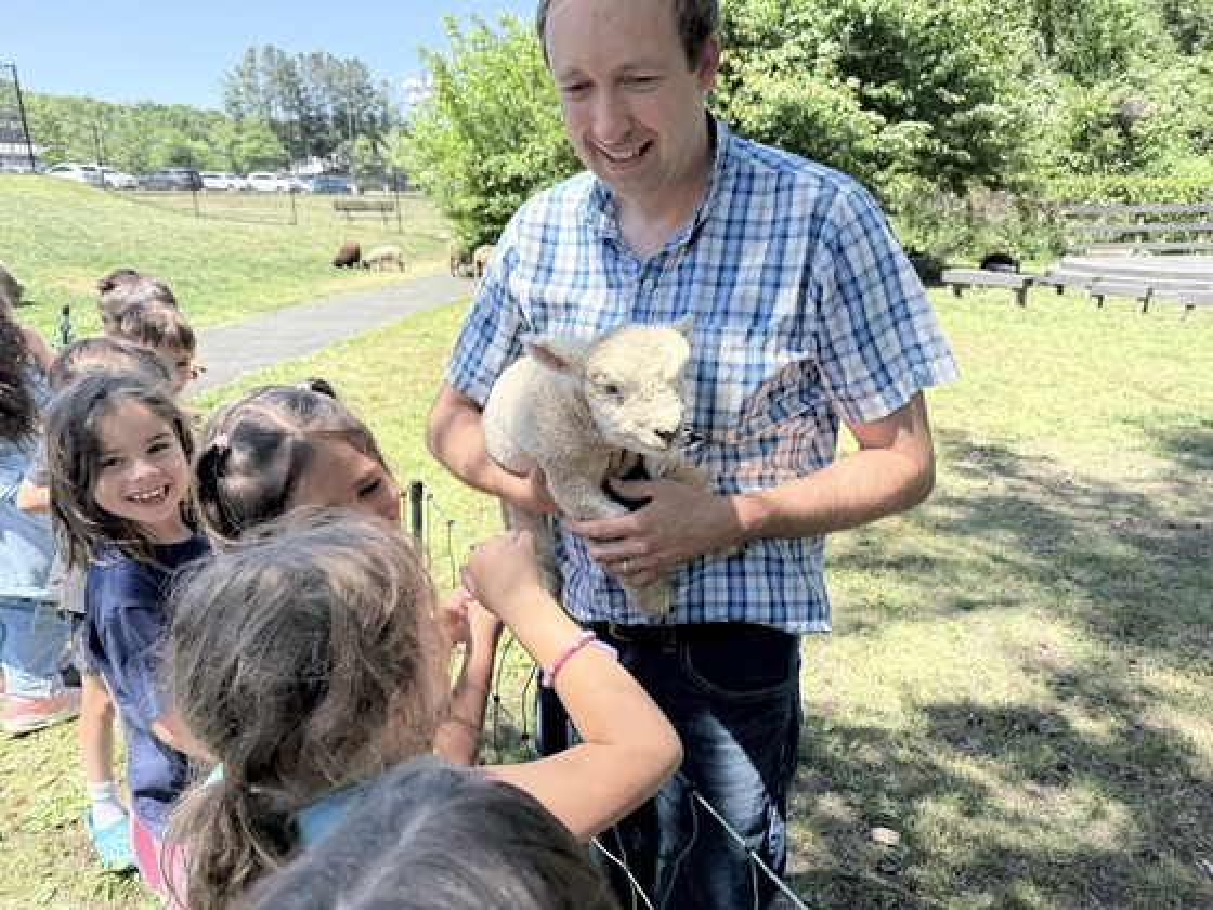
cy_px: 455
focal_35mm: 24
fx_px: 841
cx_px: 606
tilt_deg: -15.6
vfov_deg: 56.8
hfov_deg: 71.6
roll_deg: +1.3
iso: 80
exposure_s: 1/1553
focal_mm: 6.76
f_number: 1.78
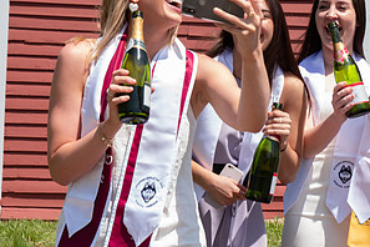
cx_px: 303
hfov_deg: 15.1
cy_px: 51
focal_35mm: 135
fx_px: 1387
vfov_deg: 10.1
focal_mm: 46
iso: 100
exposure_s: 1/250
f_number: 5.6
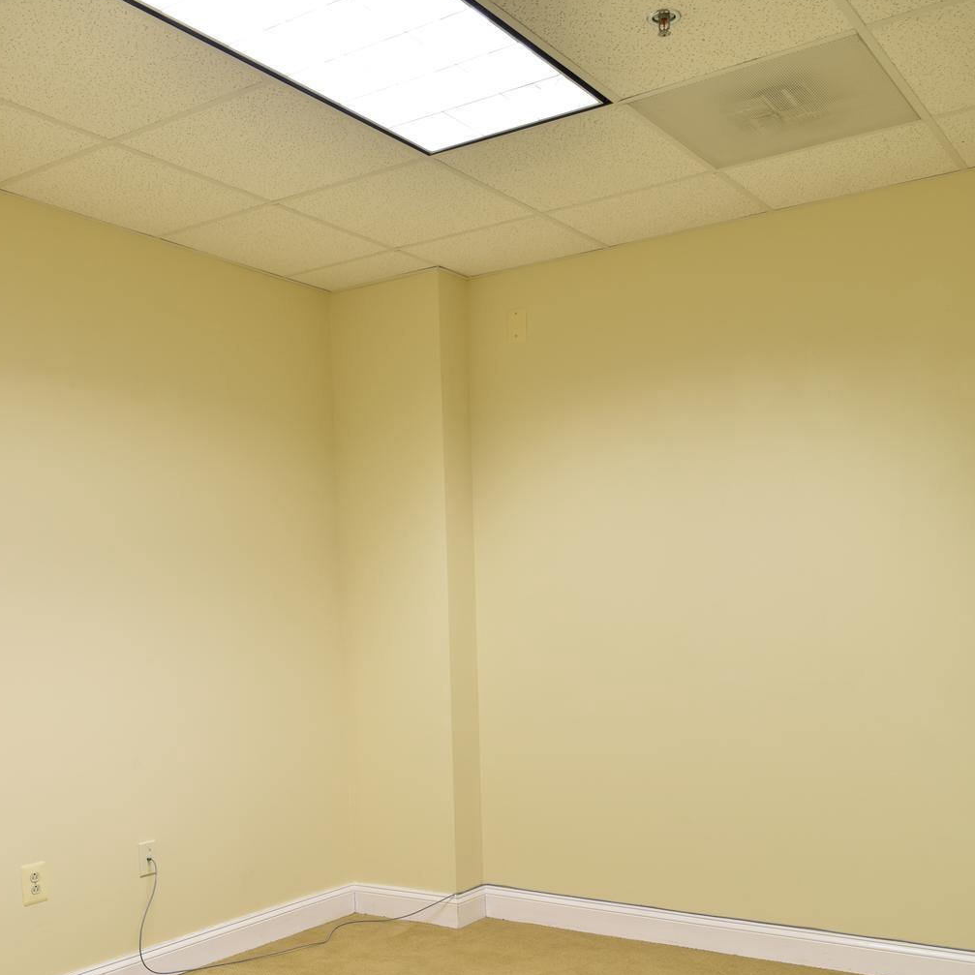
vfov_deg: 45.6
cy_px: 731
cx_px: 487
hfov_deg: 47.2
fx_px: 1115
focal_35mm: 35
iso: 200
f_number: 6.3
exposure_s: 1/6
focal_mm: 18
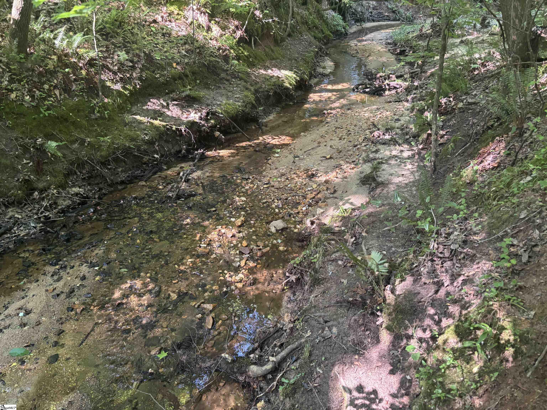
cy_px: 205
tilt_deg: -30.2
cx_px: 274
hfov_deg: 67.3
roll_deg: +0.4
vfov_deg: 53.1
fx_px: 411
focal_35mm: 26
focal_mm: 5.96
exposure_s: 1/60
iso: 320
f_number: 1.6
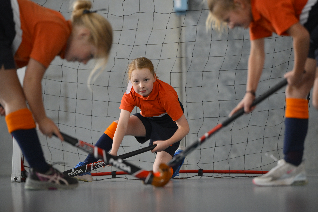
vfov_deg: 7.6
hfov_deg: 11.4
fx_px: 1590
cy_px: 106
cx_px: 159
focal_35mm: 180
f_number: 4
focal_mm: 180
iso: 1600
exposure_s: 1/100
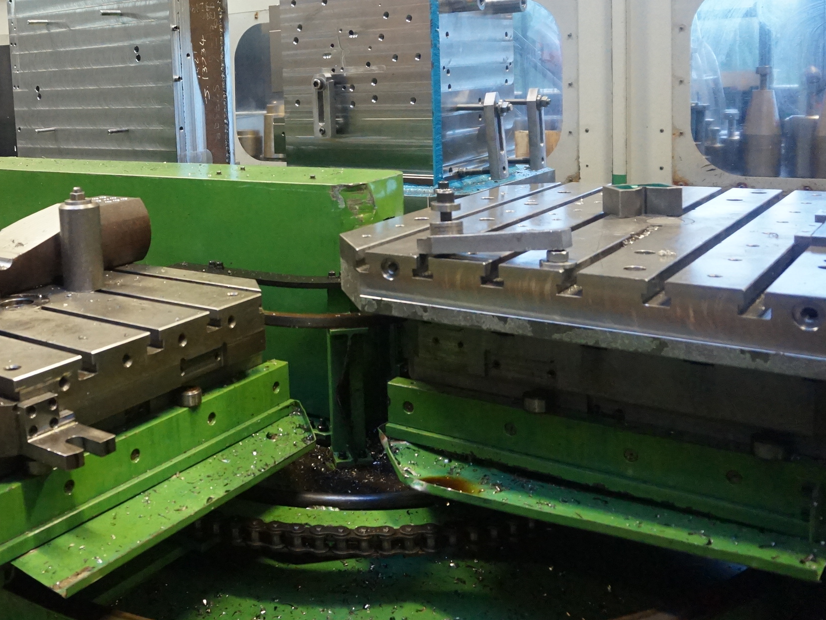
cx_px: 211
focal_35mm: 38
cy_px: 172
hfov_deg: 47.2
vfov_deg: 37.0
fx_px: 907
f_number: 3.5
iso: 3200
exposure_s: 1/125
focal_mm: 16
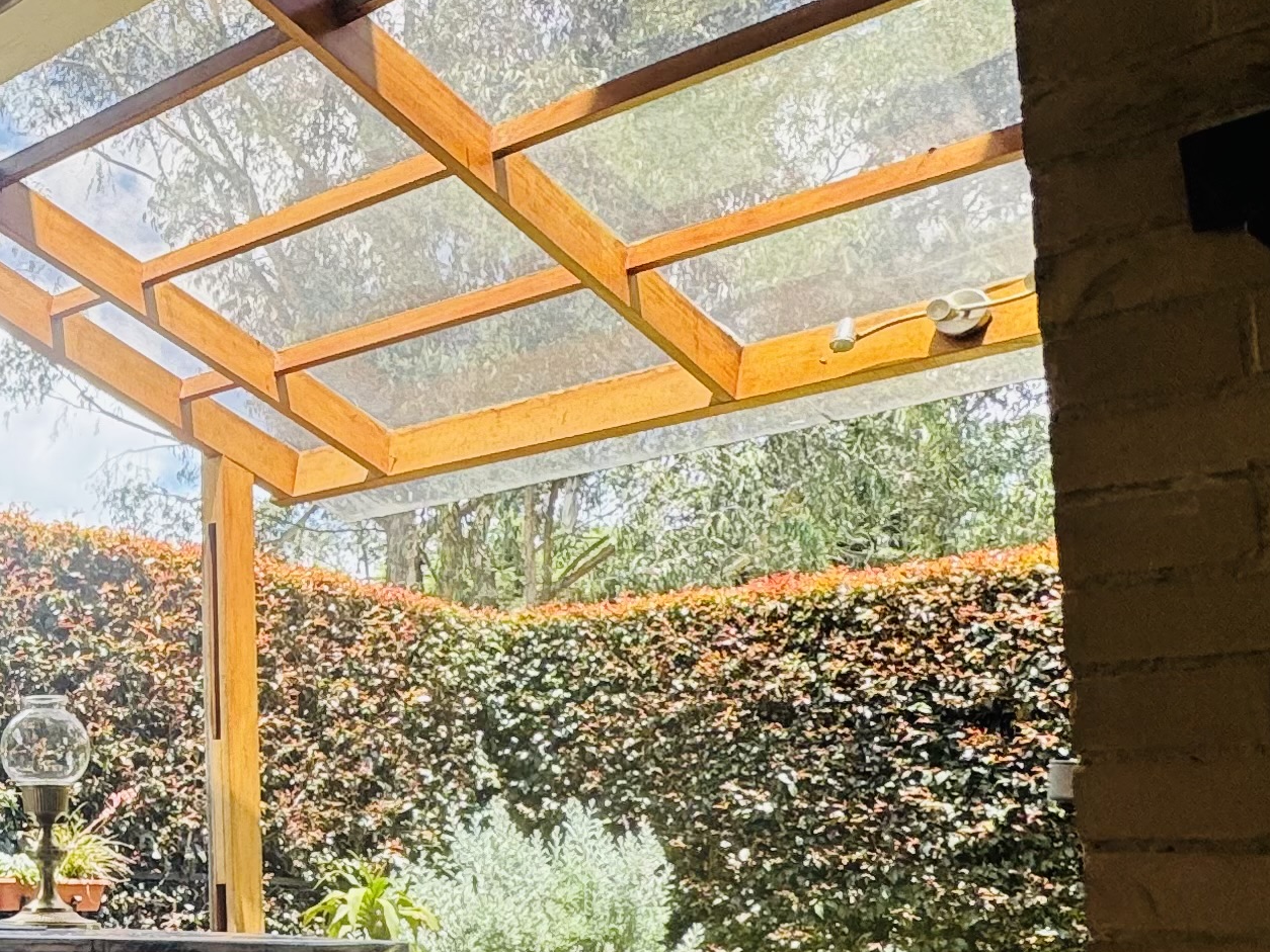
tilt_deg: +6.2
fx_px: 1651
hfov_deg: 32.1
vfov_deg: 31.7
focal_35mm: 45
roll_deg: -1.2
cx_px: -374
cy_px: 704
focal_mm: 2.22
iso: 40
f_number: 2.2
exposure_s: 1/220
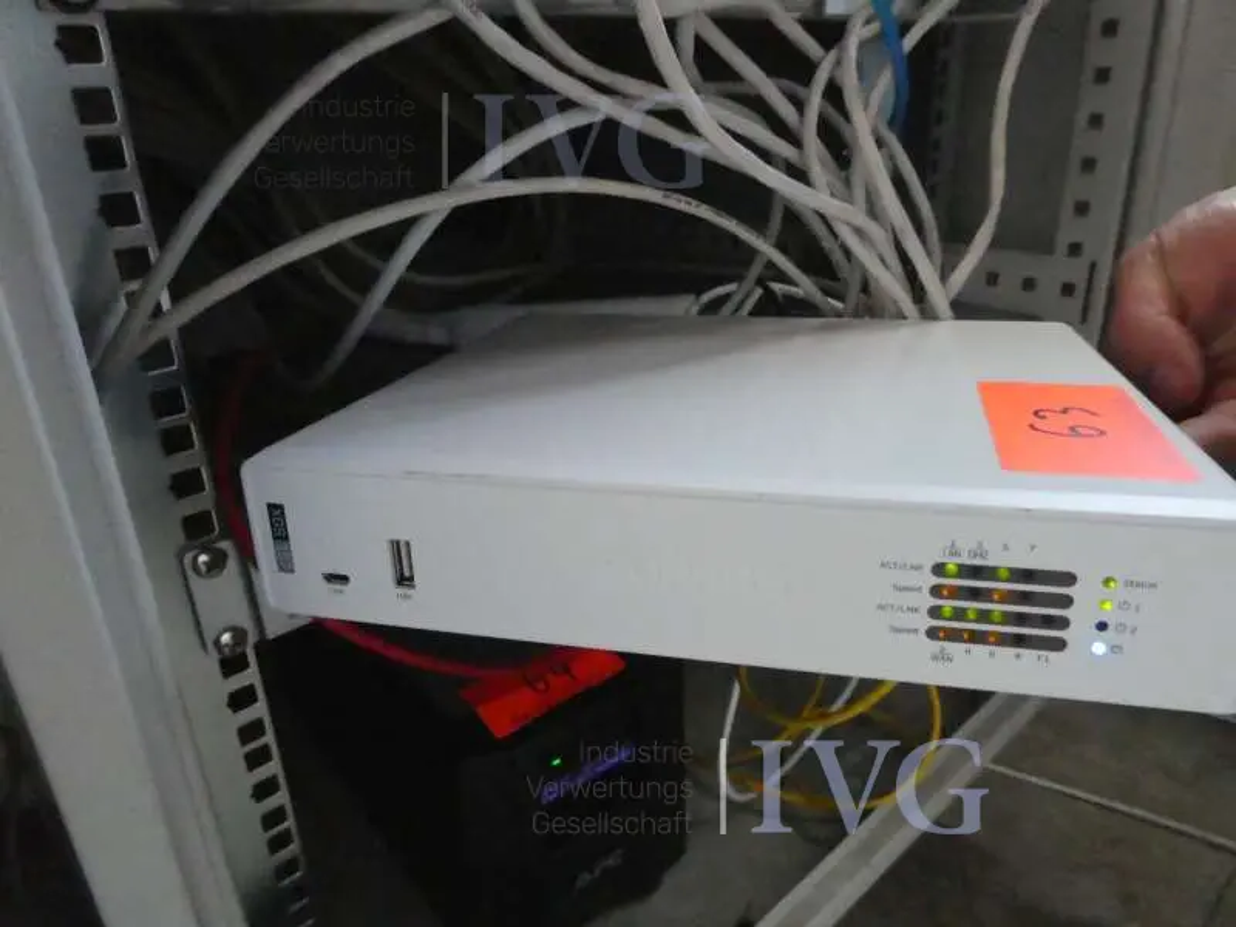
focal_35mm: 24
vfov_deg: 56.8
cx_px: 618
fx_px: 857
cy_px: 464
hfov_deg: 71.6
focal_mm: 4.3
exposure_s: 1/125
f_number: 3.3
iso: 2500
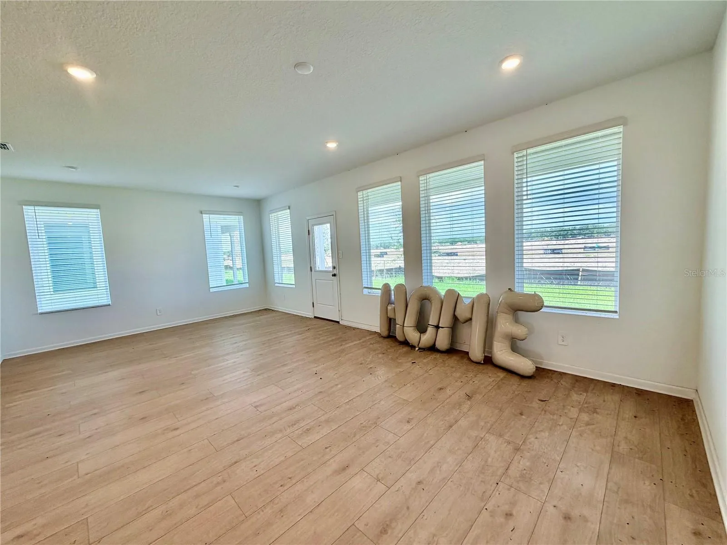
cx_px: 364
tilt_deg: -4.0
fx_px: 294
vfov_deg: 85.7
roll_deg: +3.9
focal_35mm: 14
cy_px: 272
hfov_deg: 102.1
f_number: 2.2
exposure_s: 1/128
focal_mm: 2.22
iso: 50
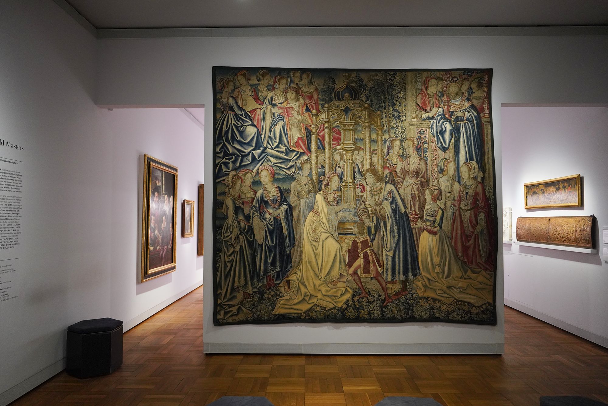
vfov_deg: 53.1
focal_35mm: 24
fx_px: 405
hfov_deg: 73.7
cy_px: 203
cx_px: 304
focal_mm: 24
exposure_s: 1/80
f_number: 2.8
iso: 3200
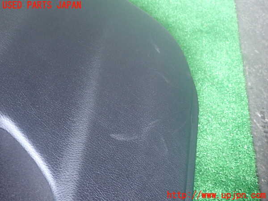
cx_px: 134
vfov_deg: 37.7
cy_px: 100
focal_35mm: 38
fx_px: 294
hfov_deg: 49.0
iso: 640
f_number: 2.7
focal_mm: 6.83
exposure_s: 1/40
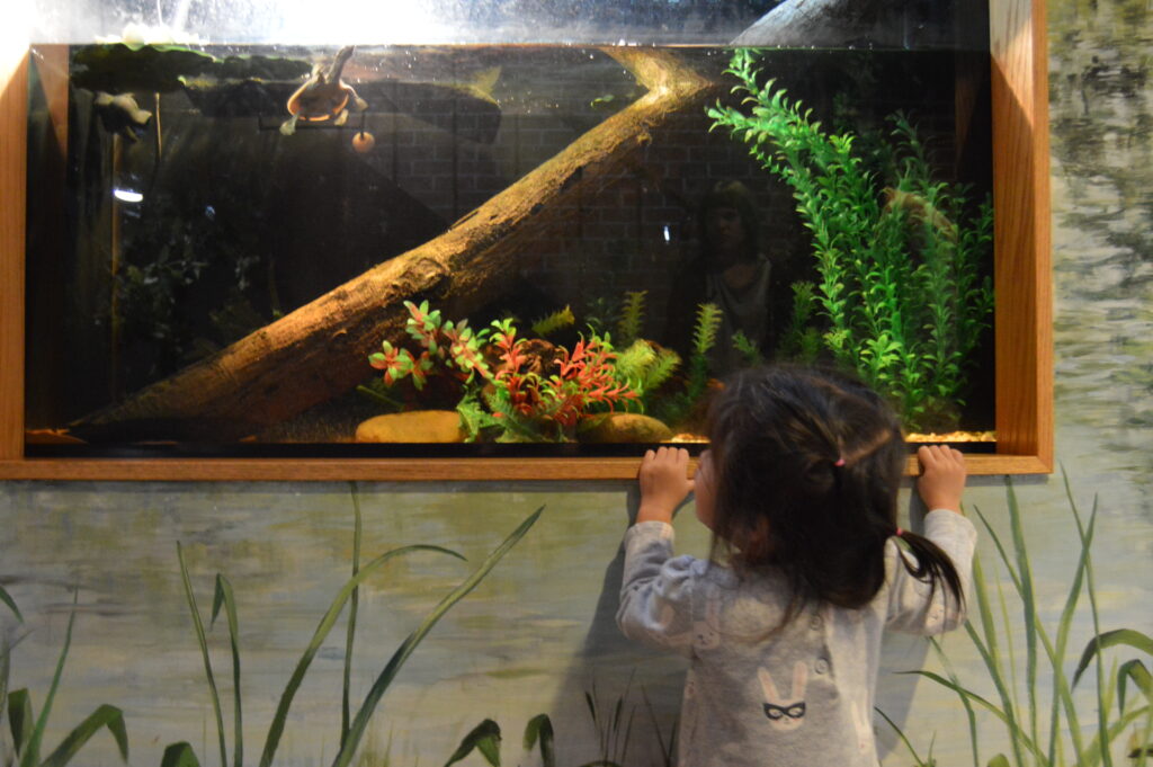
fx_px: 1152
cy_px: 384
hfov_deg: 53.2
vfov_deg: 36.8
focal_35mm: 36
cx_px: 576
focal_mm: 24
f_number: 3.8
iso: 3200
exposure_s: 1/15
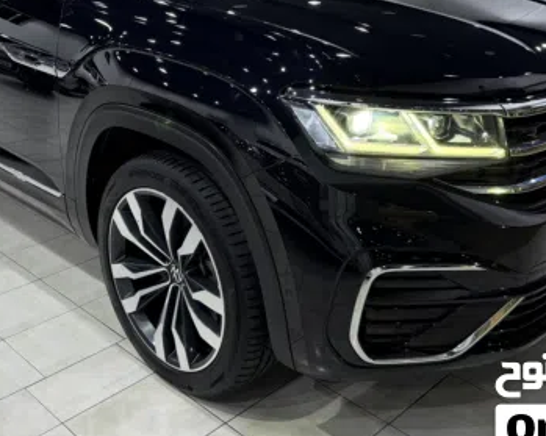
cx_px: 260
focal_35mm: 43
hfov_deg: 42.9
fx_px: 695
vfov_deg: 34.3
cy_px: 122
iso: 160
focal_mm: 6.76
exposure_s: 1/50
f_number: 1.78
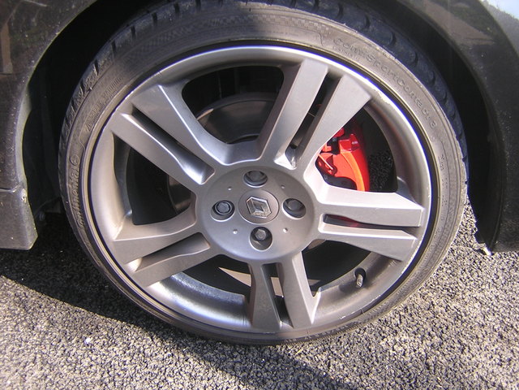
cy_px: 195
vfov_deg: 39.7
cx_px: 260
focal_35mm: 36
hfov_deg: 51.4
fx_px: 540
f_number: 2.6
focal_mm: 4.7
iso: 100
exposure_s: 1/166
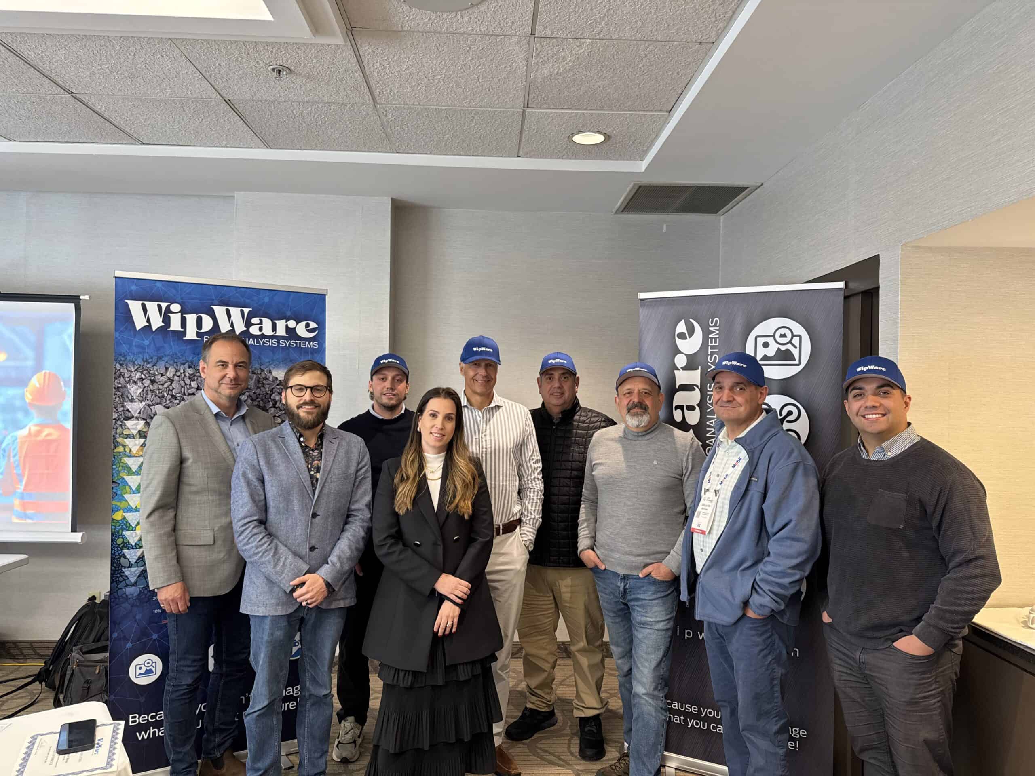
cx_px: 518
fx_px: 718
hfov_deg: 71.6
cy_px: 388
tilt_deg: +0.6
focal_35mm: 24
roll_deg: -1.4
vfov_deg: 56.8
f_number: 1.78
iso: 200
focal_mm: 6.76
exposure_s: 1/60
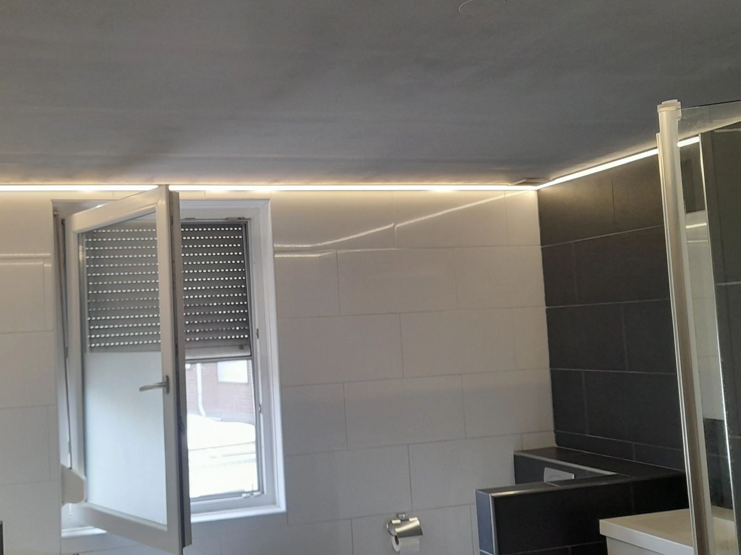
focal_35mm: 40
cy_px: 261
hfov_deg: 46.3
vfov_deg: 35.9
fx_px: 856
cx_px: 273
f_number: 2
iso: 80
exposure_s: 1/50
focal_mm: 4.6
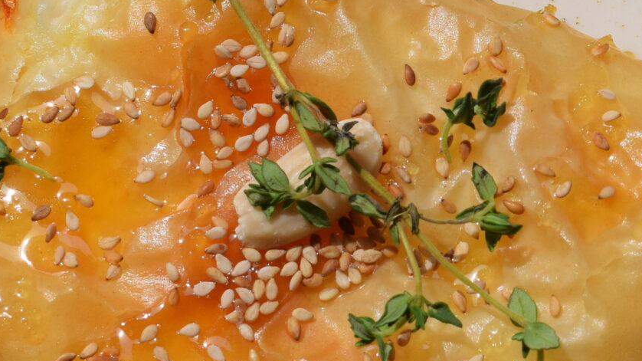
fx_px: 4085
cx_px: 916
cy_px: 205
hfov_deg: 8.8
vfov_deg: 5.1
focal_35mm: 240
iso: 200
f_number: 10
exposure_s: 1/400
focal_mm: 50
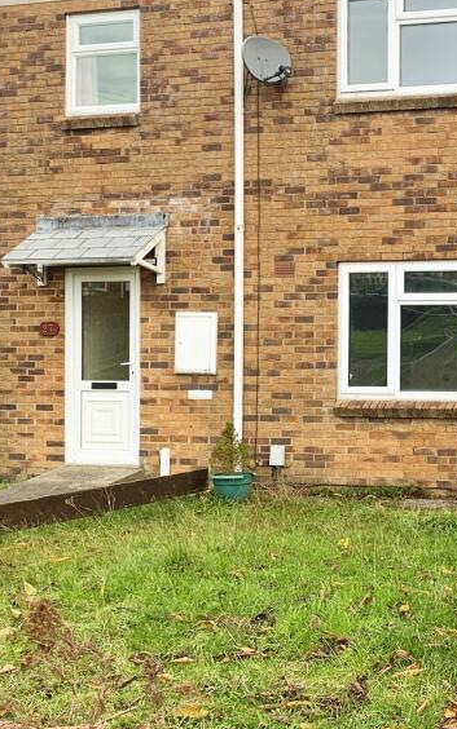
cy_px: 296
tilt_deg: +0.8
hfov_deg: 24.6
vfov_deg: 40.1
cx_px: 465
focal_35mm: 50
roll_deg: +1.6
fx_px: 995
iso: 25
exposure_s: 1/122
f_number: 1.8
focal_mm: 4.25
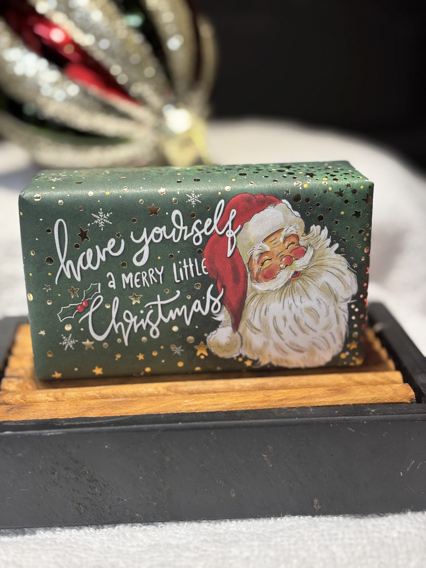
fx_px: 853
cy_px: 284
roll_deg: +0.6
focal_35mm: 52
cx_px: 213
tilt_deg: -19.0
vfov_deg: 36.8
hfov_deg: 28.0
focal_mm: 5.96
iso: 50
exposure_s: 1/67
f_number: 1.6
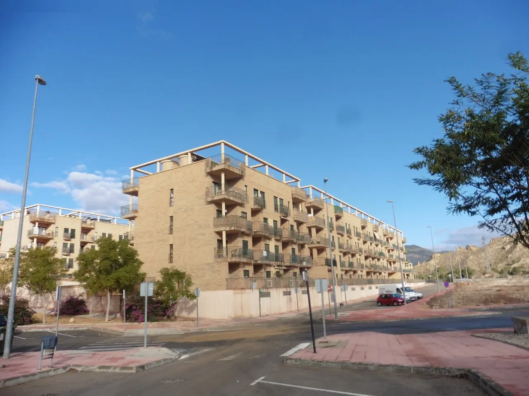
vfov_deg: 56.8
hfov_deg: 71.6
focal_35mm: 24
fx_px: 367
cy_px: 198
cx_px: 264
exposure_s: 1/1000
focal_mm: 4.3
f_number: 3.3
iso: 100
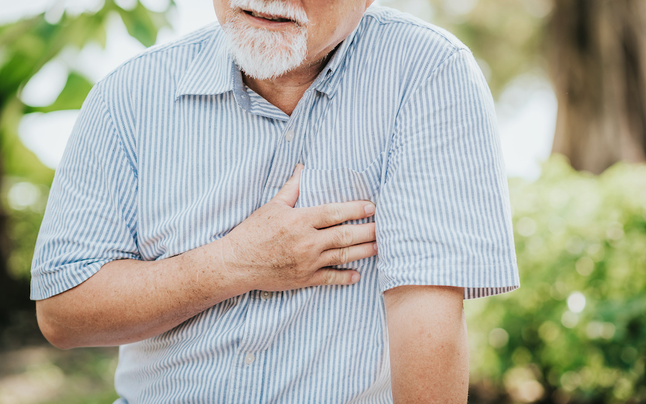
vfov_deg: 15.0
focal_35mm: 87
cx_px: 322
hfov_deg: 23.8
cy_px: 193
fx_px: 1532
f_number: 2.8
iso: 200
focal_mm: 85
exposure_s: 1/500
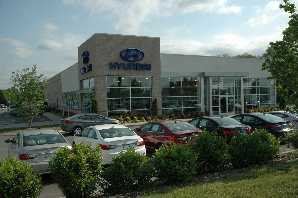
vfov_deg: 36.8
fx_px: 298
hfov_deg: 53.2
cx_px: 149
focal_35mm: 36
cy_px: 99
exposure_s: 1/5000
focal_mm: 24
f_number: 4
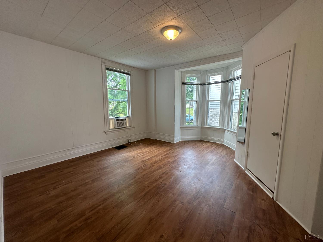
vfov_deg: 85.7
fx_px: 131
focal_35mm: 14
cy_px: 121
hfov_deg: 102.1
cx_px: 162
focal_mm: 2.22
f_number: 2.2
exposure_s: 1/120
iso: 80
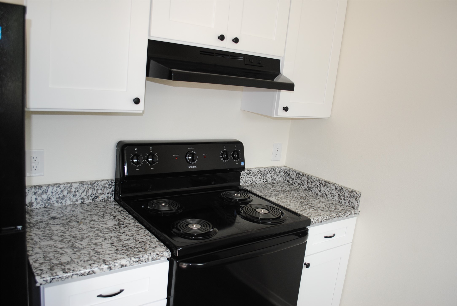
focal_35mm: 30
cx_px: 228
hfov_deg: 61.9
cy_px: 153
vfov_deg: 43.7
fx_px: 381
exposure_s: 1/100
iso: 200
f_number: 3.8
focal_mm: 20
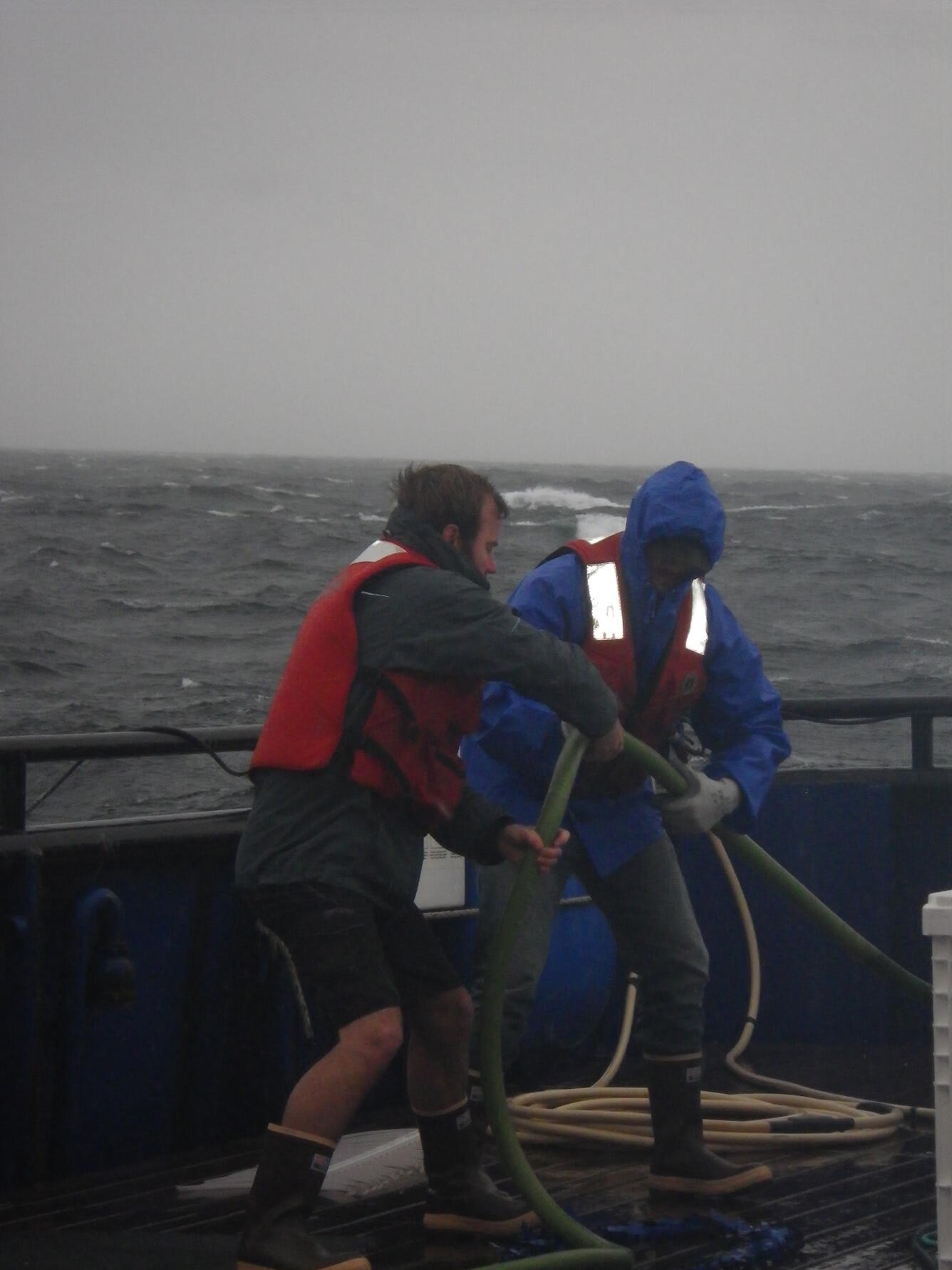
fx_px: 5133
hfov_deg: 10.6
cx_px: 476
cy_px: 635
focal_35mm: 140
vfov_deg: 14.1
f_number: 5.5
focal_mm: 25
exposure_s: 1/250
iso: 400
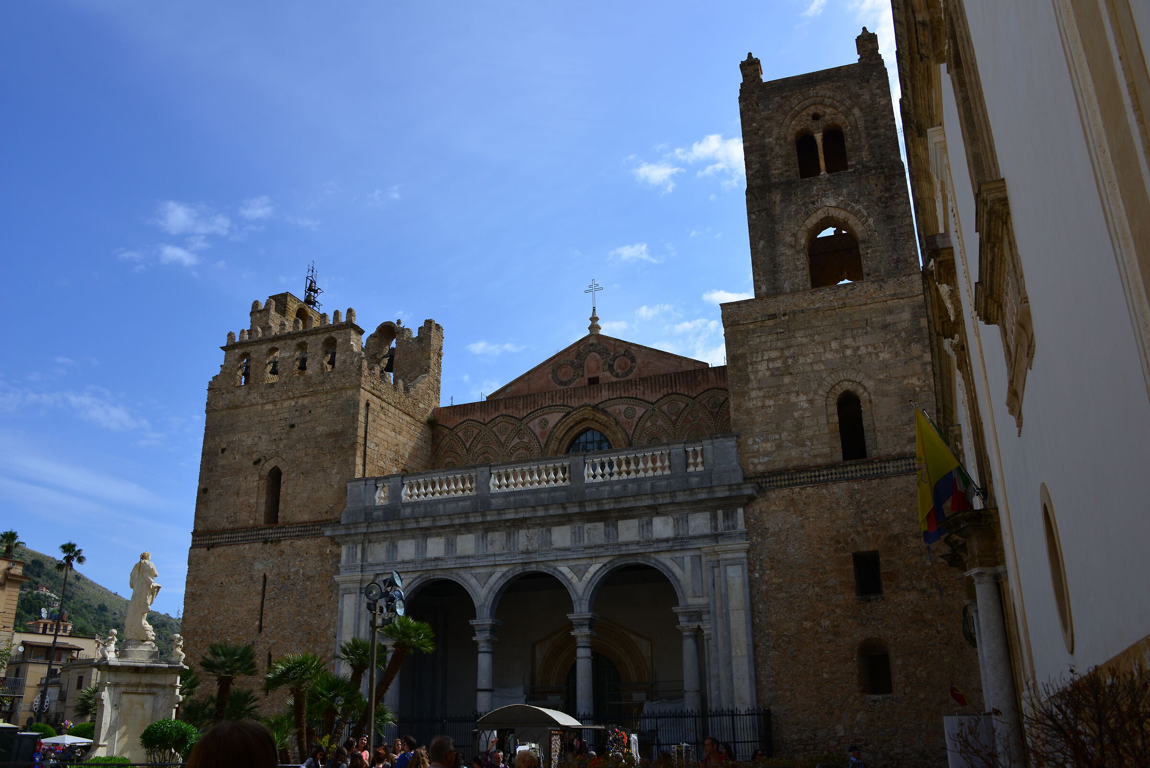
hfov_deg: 58.7
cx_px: 575
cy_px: 384
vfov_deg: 41.1
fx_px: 1023
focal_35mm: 32
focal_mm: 32
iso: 200
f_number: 9
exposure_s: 1/500
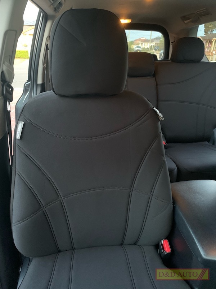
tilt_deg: -23.3
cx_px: 108
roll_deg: -3.3
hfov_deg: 53.1
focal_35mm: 26
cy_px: 144
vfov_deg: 67.3
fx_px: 216
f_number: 1.8
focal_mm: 4.25
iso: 800
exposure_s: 1/15
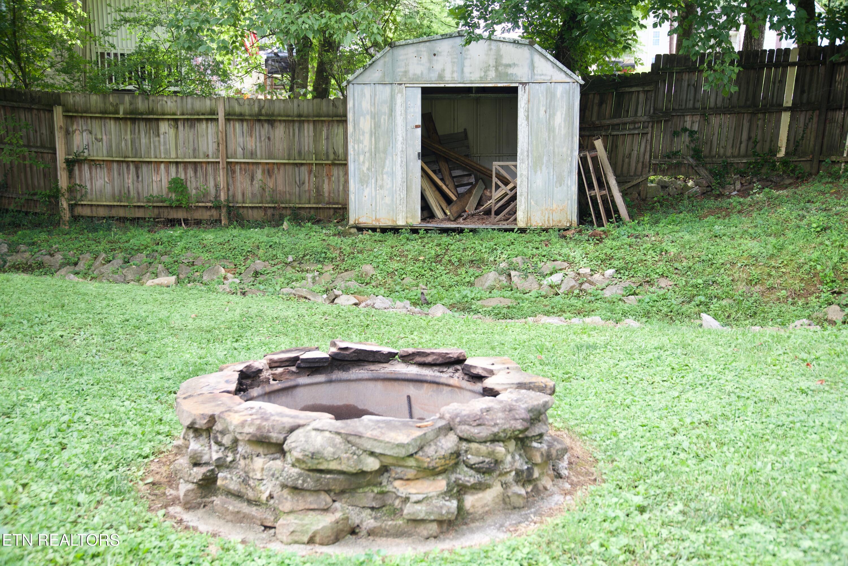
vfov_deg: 31.9
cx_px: 424
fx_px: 990
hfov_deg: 46.4
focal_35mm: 42
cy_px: 283
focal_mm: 42
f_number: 4
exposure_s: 1/160
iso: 250
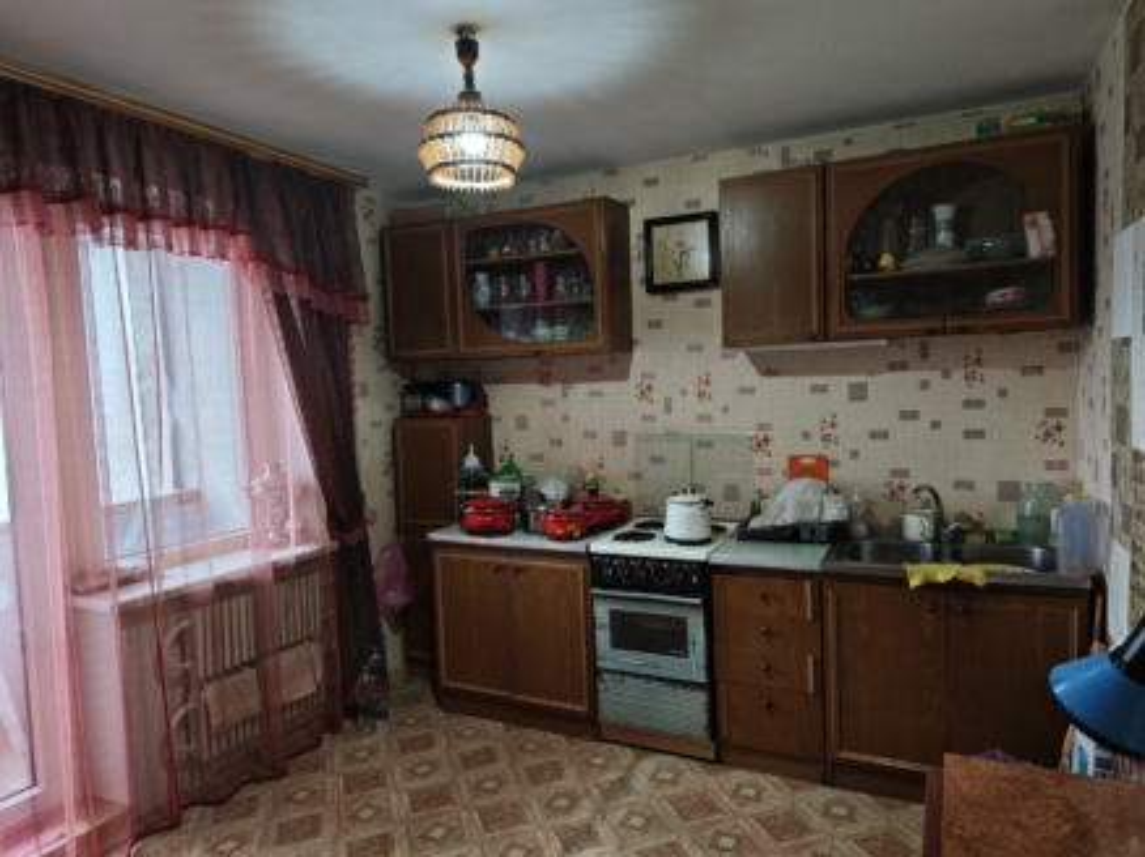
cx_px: 572
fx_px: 760
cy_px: 428
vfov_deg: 58.8
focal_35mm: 23
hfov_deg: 74.0
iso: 100
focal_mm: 8.72
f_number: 1.63
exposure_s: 1/61.3
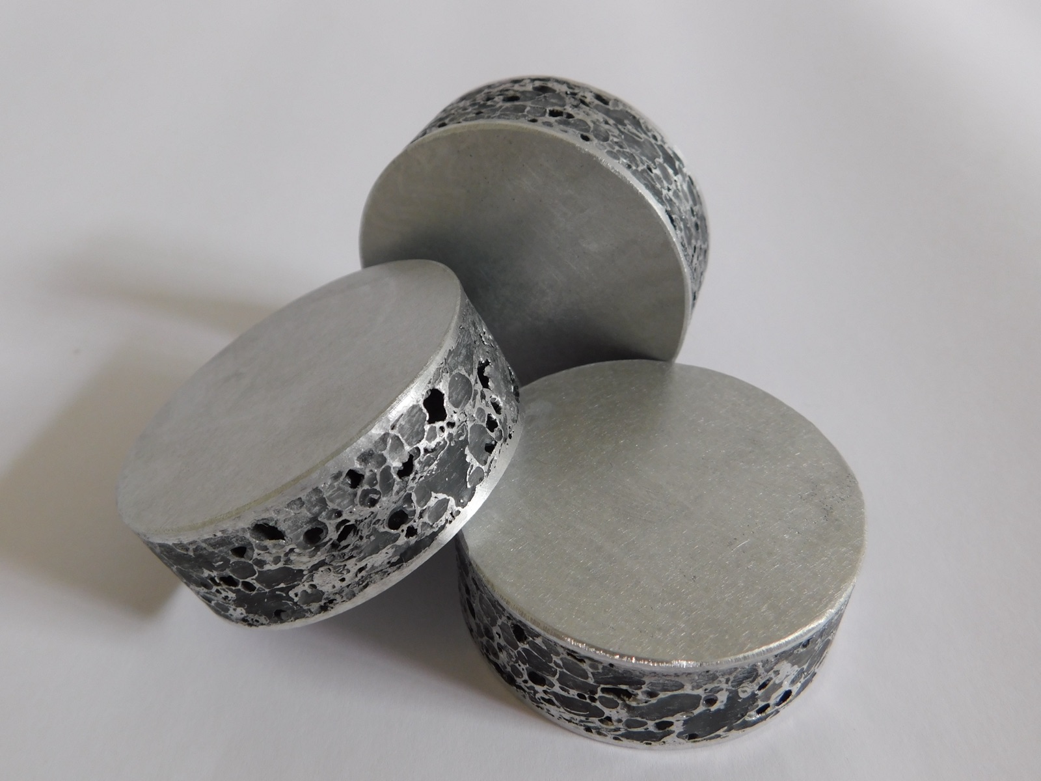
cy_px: 390
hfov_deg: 60.0
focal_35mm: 30
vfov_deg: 46.8
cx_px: 520
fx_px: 902
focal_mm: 5.3
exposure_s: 1/30
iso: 125
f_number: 3.2
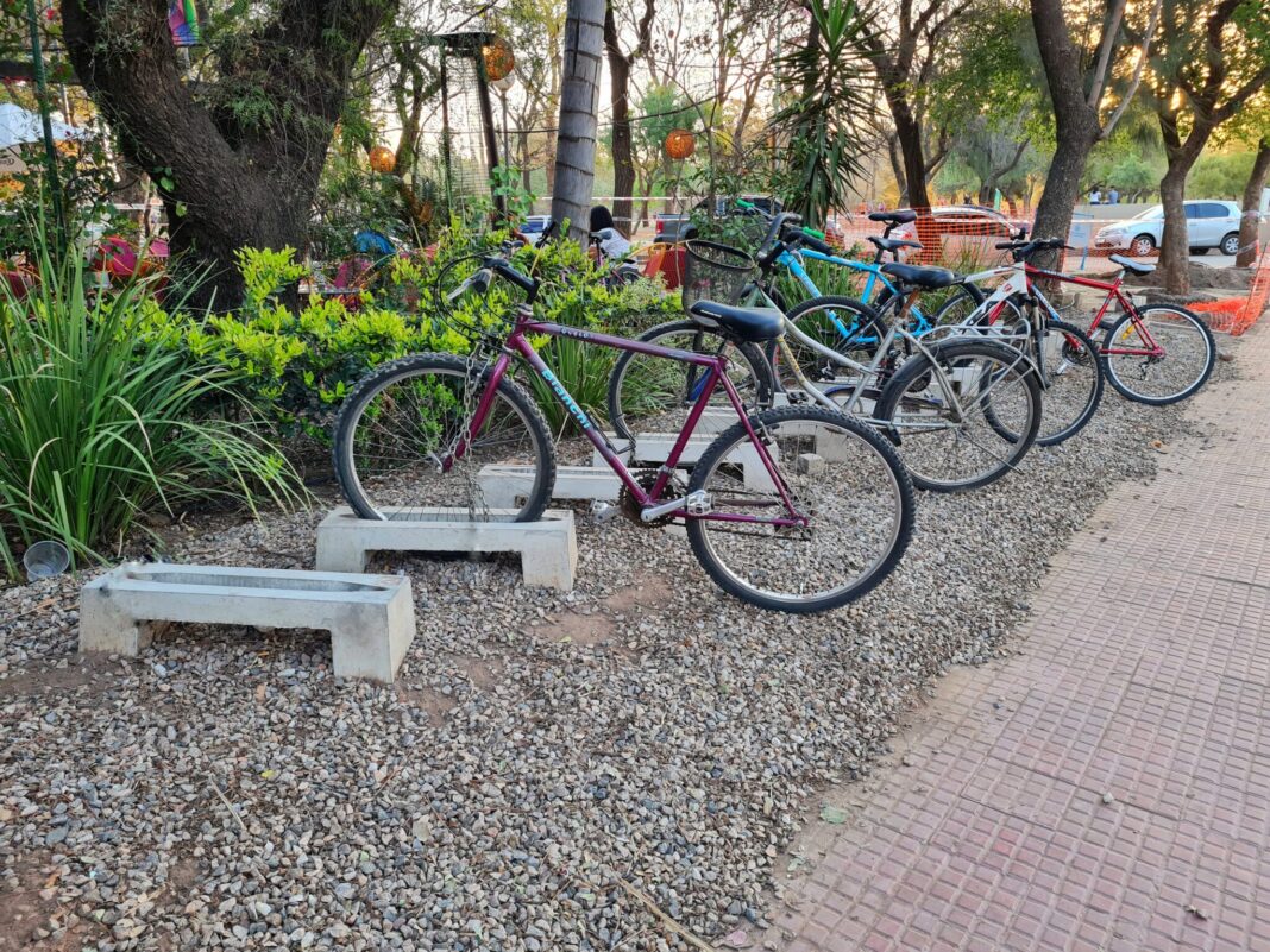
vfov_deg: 53.1
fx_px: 954
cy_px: 476
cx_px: 635
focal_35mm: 26
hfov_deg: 67.3
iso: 80
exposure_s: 1/100
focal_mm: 5.4
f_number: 1.8
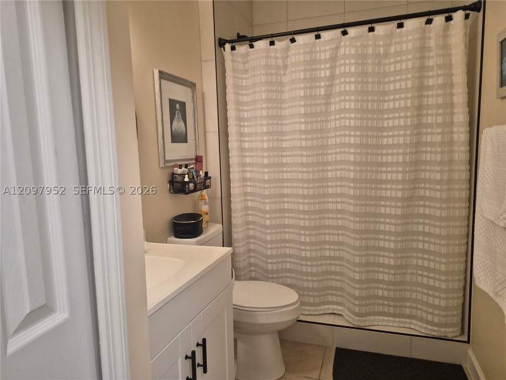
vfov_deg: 58.9
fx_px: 336
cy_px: 190
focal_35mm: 23
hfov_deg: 73.9
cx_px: 253
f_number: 1.8
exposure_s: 1/120
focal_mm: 5.4
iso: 800
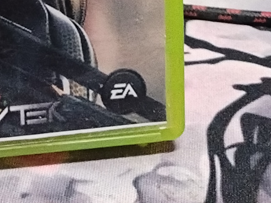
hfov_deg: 14.1
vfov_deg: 9.7
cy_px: -311
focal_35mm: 132
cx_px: -114
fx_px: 1033
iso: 1000
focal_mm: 4.7
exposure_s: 1/33.3
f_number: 1.8
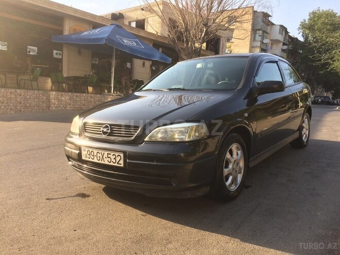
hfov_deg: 61.7
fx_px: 285
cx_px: 170
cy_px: 128
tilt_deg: -6.7
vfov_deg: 48.2
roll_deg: -5.9
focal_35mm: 29
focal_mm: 4.15
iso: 32
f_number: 2.2
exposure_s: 1/578
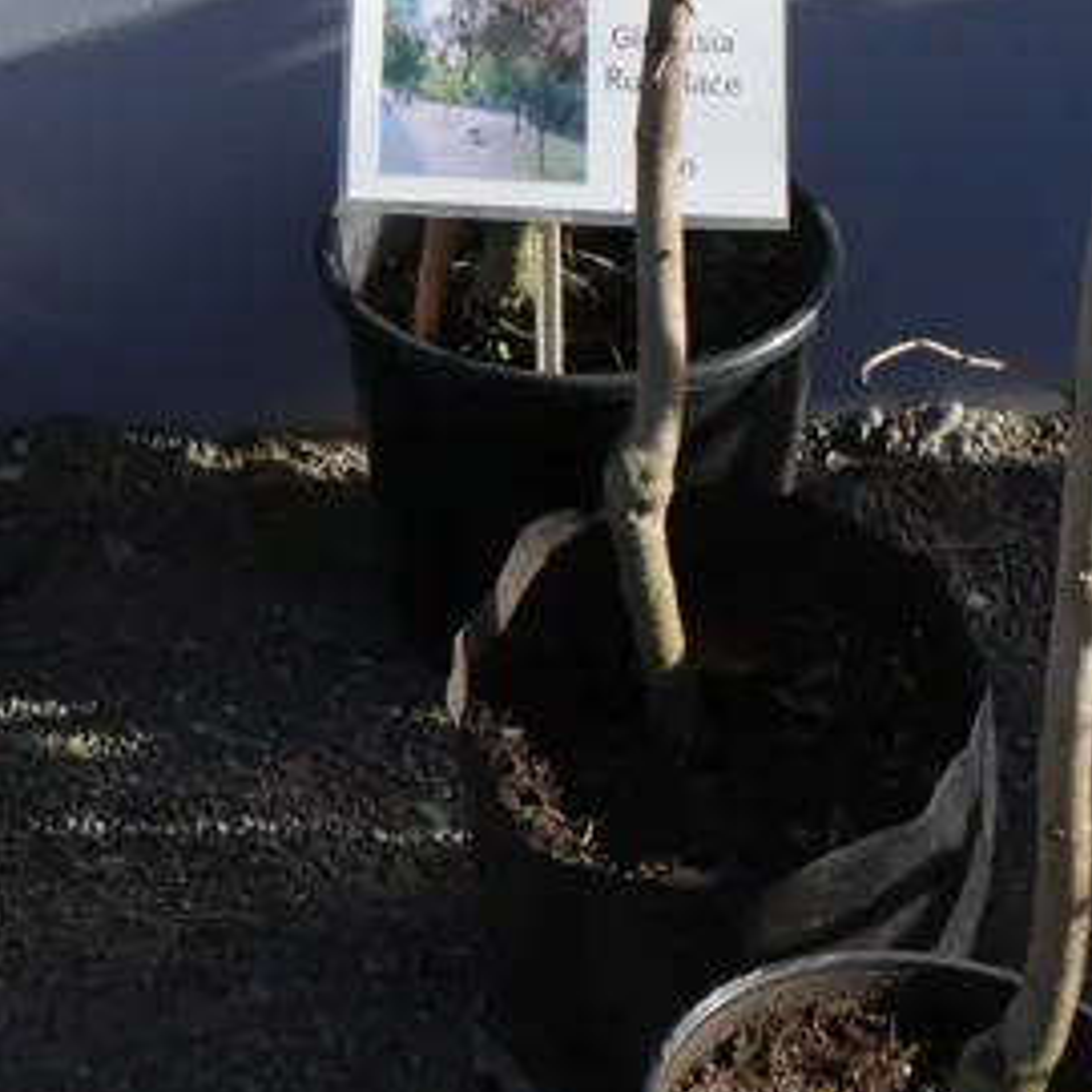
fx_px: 4533
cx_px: -324
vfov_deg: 13.0
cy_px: -524
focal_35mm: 127
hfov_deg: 13.3
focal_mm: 19
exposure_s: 1/320
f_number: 7.1
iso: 200
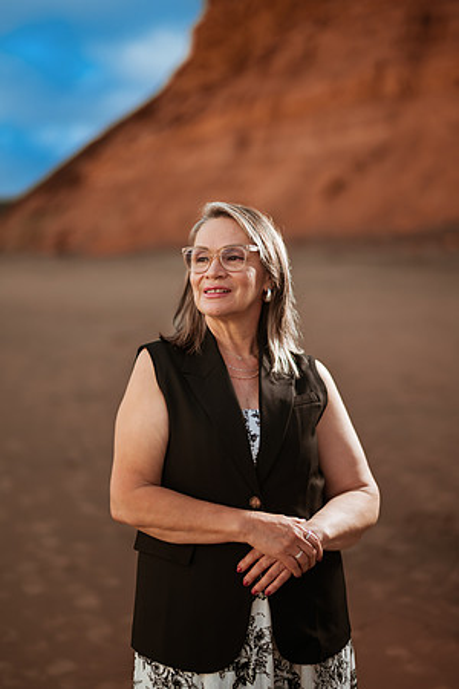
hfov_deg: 23.4
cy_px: 344
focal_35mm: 58
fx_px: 1109
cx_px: 230
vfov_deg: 34.5
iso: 50
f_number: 1.4
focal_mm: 58
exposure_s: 1/2000
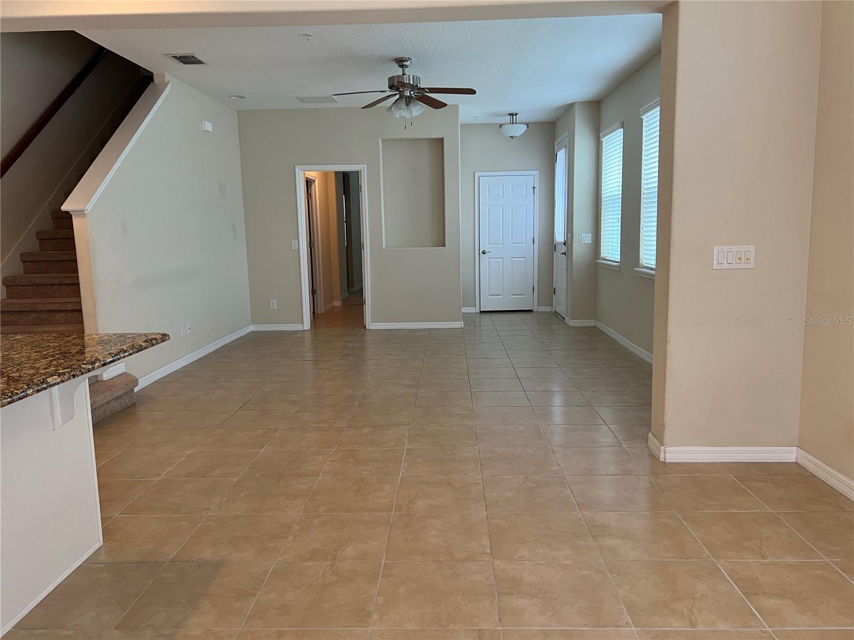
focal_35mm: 26
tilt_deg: -7.8
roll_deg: -1.2
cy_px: 320
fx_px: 641
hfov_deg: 67.3
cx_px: 427
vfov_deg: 53.1
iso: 100
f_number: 1.5
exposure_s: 1/60
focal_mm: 5.7
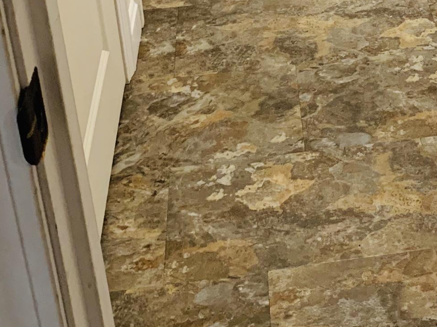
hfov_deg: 23.2
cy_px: -108
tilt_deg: -24.1
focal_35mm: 81
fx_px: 1022
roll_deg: -0.2
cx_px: 436
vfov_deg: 17.0
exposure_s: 1/60
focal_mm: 4.25
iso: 320
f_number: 1.8
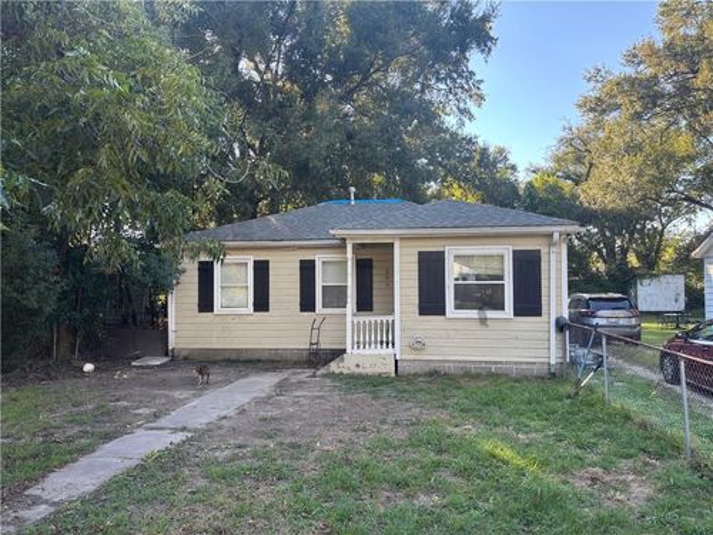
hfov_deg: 67.3
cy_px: 268
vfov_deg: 53.1
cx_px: 356
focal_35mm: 26
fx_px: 536
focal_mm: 5.96
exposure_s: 1/219
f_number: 1.6
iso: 40
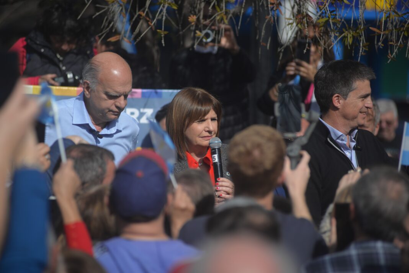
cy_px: 136
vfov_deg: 6.9
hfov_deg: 10.3
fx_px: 2273
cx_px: 204
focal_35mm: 200
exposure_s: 1/2500
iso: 200
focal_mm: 200
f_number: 4
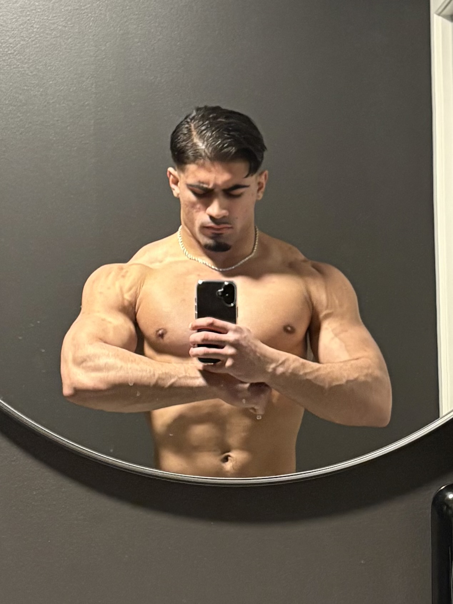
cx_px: 226
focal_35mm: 26
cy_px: 302
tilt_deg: -2.6
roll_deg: +1.0
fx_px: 454
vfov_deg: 67.3
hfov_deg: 53.1
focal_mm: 5.96
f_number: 1.6
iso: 320
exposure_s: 1/33
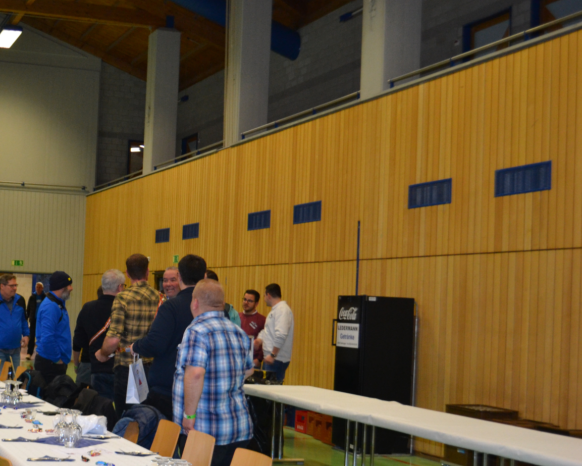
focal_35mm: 60
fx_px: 1034
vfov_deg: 25.3
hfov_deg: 30.3
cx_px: 76
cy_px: 300
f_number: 4
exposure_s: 1/60
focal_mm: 24
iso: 900
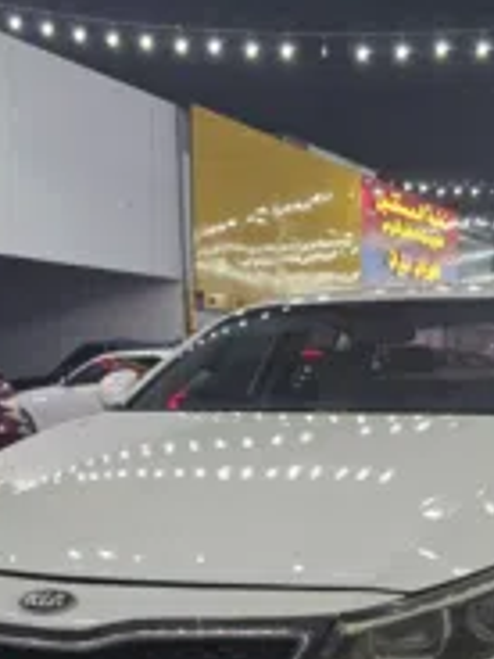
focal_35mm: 50
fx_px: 951
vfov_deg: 36.7
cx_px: 326
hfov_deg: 28.9
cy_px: 537
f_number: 1.7
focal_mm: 6.3
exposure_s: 1/100
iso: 320
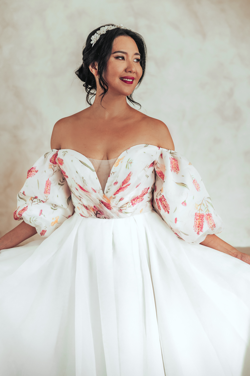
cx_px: 132
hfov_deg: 23.0
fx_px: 615
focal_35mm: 59
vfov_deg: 33.9
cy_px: 160
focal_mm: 50
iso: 640
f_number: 2.5
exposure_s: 1/400
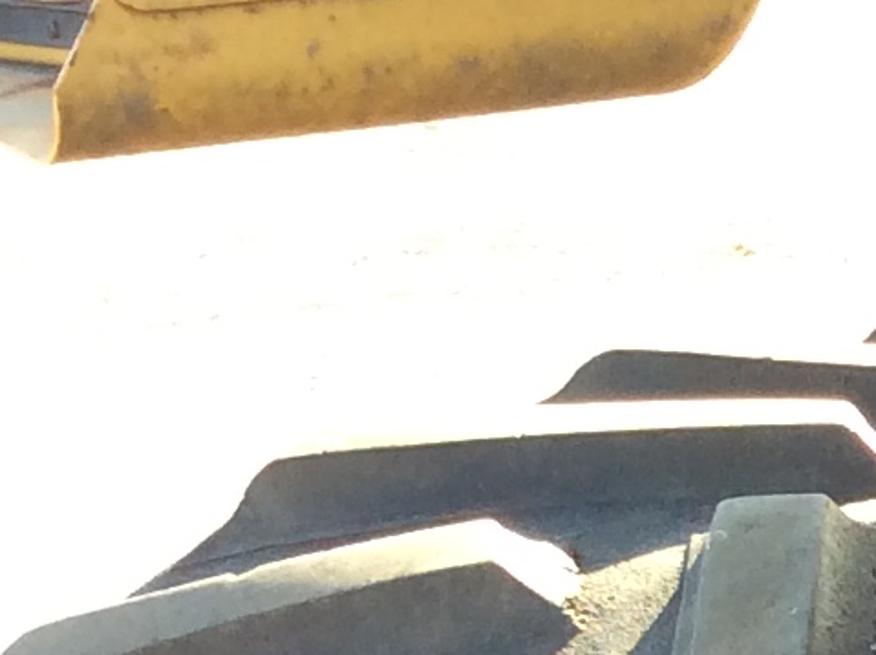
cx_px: 2143
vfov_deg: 8.3
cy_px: 1178
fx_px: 4372
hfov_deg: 9.9
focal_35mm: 173
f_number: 2.4
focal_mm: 3.3
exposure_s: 1/120
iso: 40
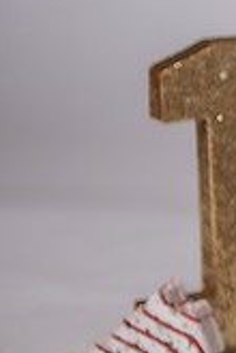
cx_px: 665
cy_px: 35
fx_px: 2212
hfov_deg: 5.8
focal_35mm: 225
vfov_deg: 9.1
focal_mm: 48
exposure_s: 1/125
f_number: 2.8
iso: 100
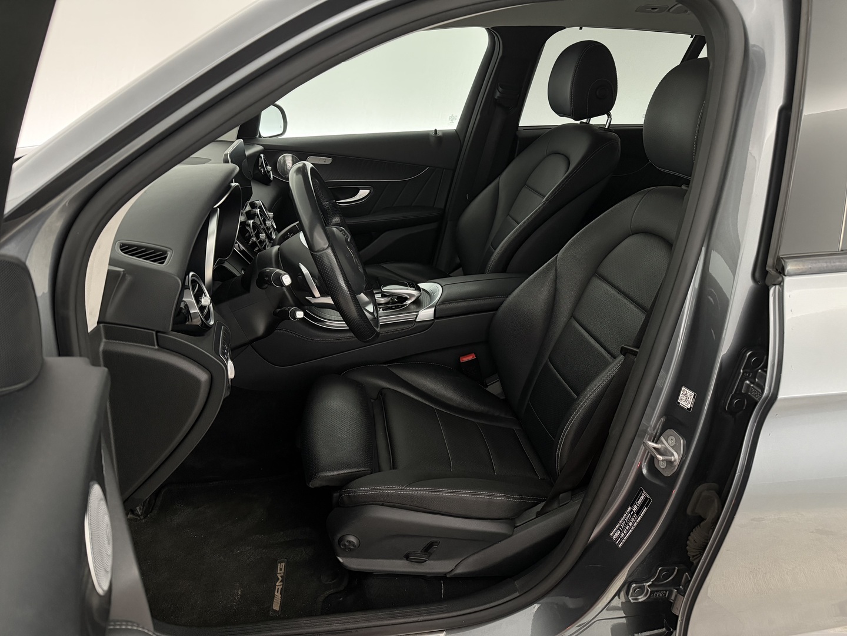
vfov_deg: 56.8
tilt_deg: -23.8
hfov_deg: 71.6
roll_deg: -1.9
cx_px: 424
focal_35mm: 24
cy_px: 318
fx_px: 587
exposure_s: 1/50
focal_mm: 6.76
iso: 800
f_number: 1.78
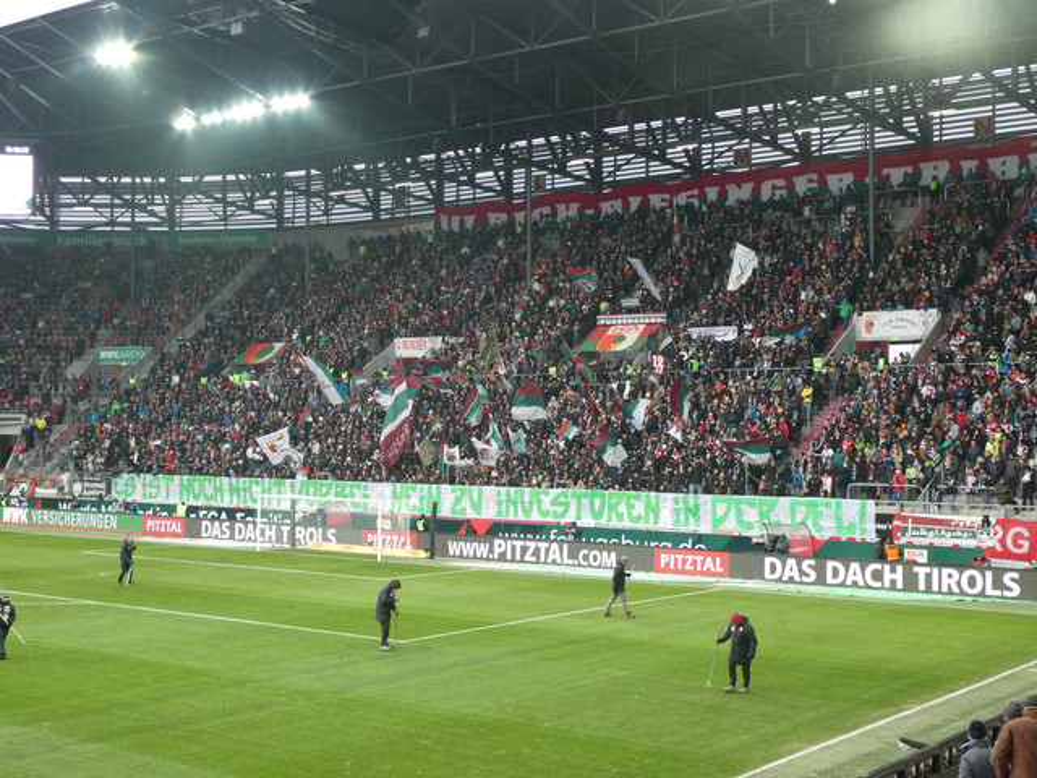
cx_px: 518
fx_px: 1408
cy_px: 389
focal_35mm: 47
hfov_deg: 40.4
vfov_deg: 30.9
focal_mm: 8.4
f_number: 4
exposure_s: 1/80
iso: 200
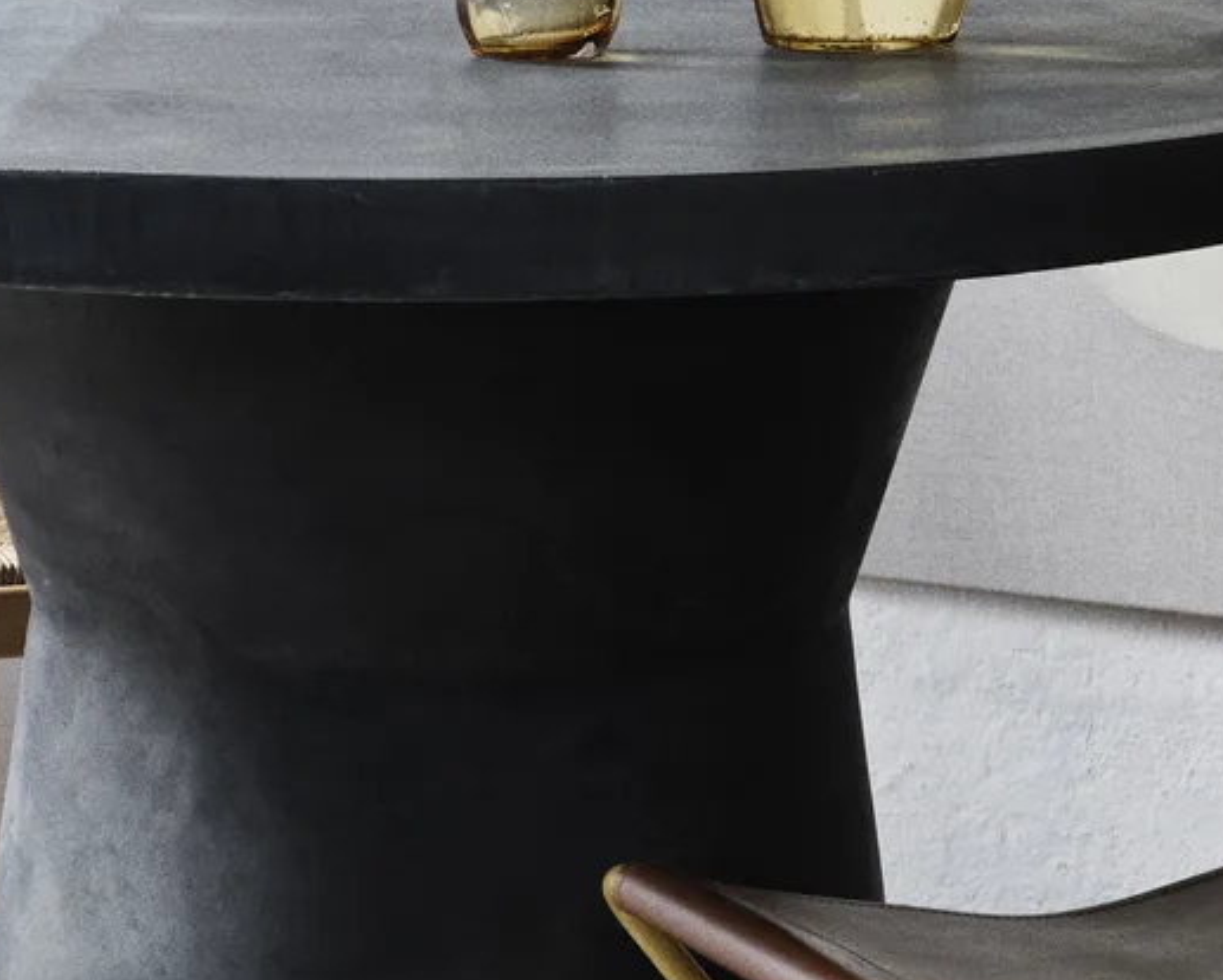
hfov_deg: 11.2
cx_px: 629
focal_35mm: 172
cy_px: 77
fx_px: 6228
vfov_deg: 9.0
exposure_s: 1/4
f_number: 11
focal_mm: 58.6
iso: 400
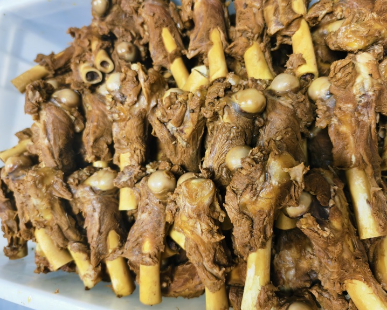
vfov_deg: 56.8
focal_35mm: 25
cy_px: 150
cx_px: 210
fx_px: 286
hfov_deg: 68.0
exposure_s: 1/100
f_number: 1.57
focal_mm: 5.6
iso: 519
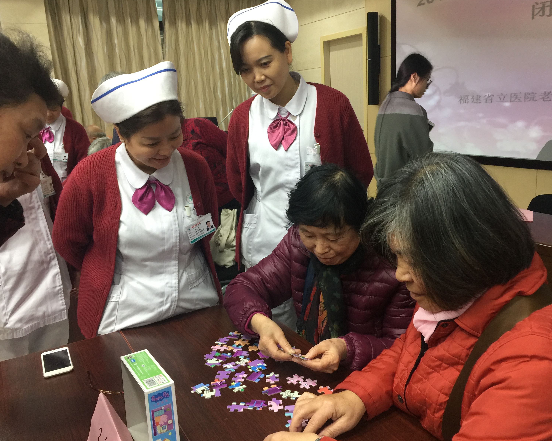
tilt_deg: -13.0
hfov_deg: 57.2
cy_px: 216
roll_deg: +2.5
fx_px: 506
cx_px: 284
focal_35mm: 31
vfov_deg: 47.1
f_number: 2.2
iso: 50
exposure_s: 1/17
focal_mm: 4.15
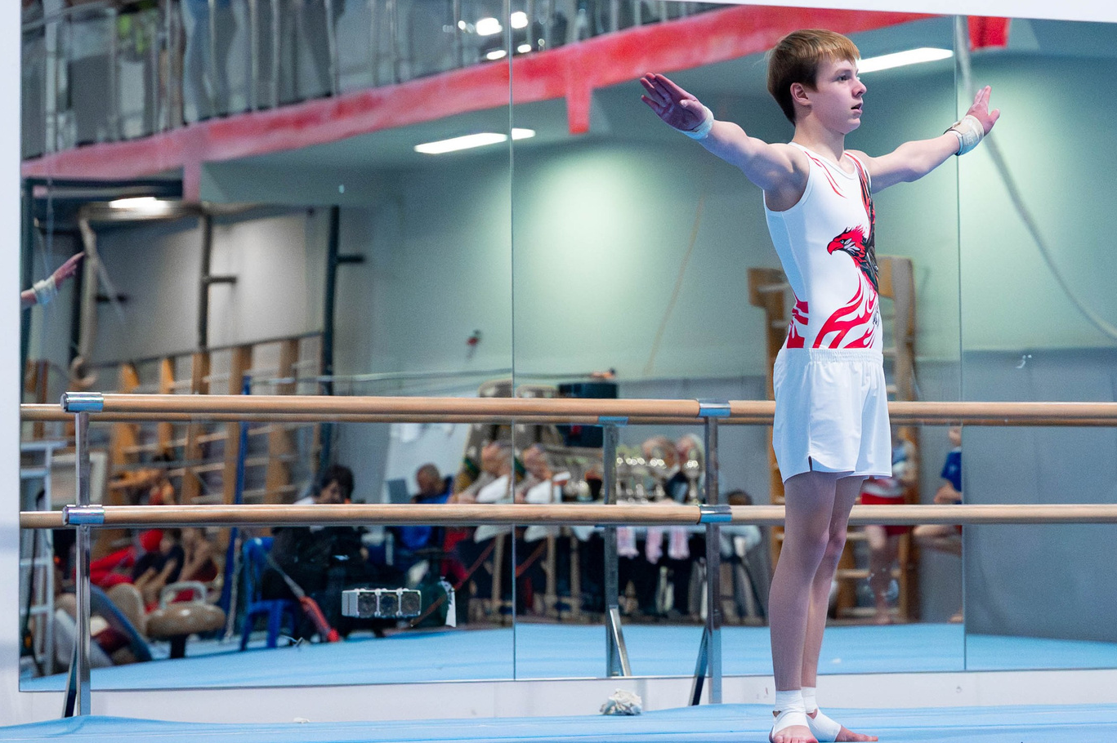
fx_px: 5055
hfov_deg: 12.6
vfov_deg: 8.4
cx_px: 830
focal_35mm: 163
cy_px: 60
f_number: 2.8
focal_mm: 70
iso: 6400
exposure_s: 1/2000
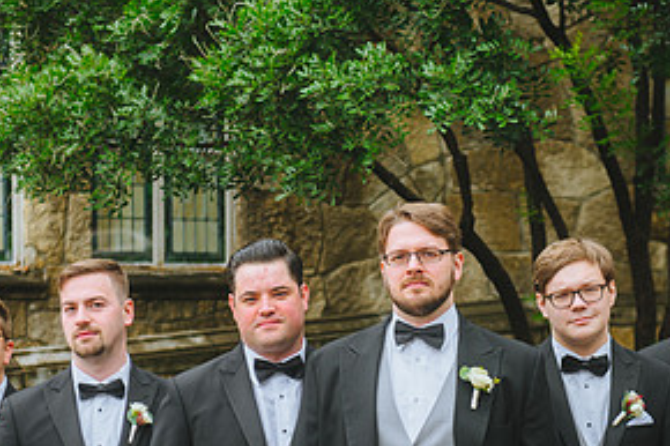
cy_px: 356
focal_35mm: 116
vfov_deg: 11.8
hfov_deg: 17.6
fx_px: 2158
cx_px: 420
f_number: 3.5
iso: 250
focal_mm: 58
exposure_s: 1/320
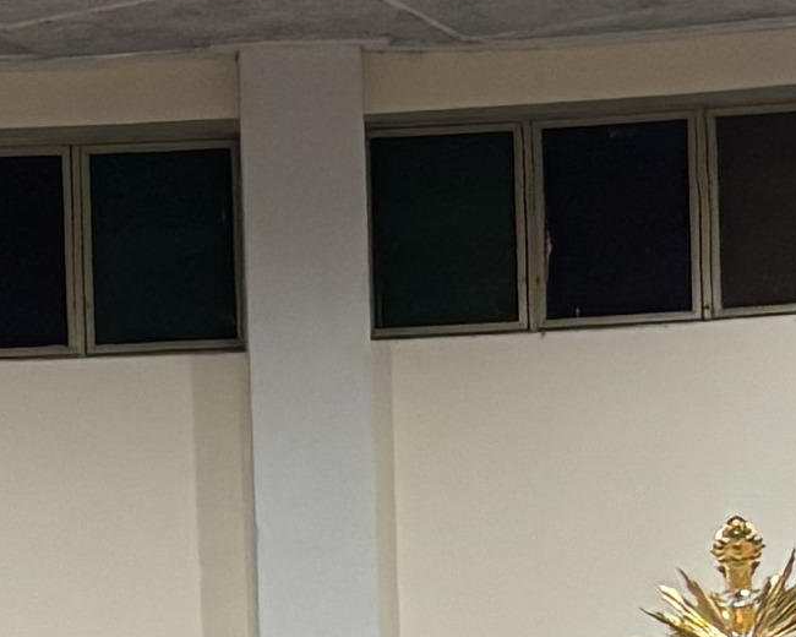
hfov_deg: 8.6
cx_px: -141
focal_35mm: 223
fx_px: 5254
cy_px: 1225
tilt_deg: +1.3
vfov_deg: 6.7
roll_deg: +0.7
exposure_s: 1/60
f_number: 1.6
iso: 250
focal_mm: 5.96
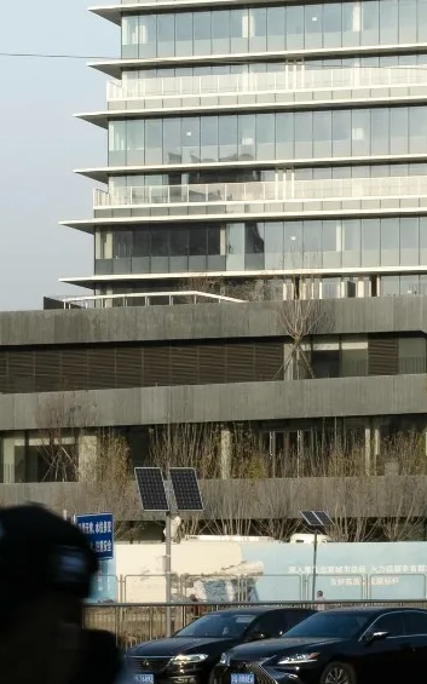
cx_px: -161
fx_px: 2309
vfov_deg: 16.8
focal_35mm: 124
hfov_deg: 10.3
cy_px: 177
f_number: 16
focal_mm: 28.9
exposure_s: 1/30
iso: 80
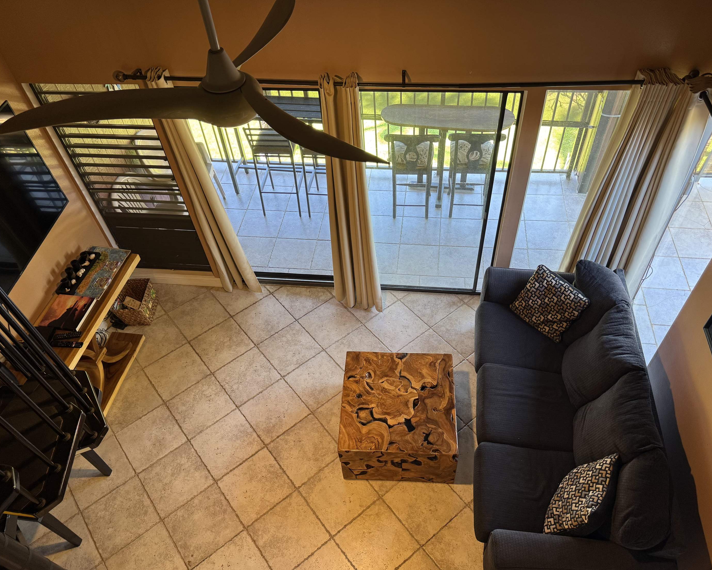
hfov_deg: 66.0
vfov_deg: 54.9
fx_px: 548
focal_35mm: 26
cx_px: 371
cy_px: 296
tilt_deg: -51.0
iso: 125
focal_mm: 6.76
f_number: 1.78
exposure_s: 1/60
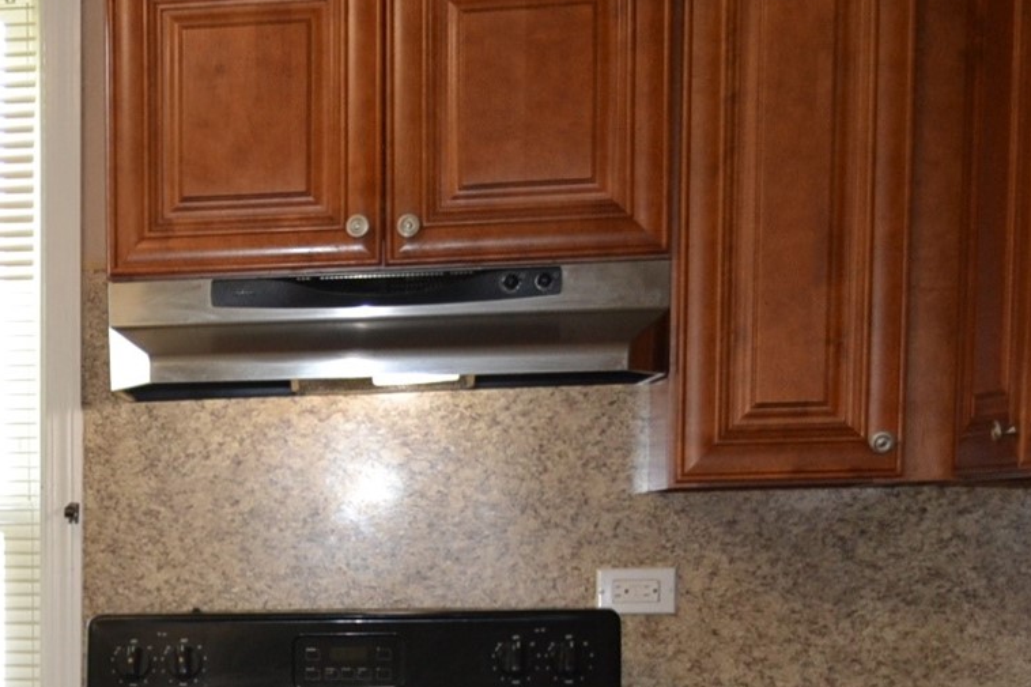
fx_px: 2462
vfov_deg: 15.1
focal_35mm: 86
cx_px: -205
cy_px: 920
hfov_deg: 21.9
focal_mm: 20
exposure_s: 1/60
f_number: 3.8
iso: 500
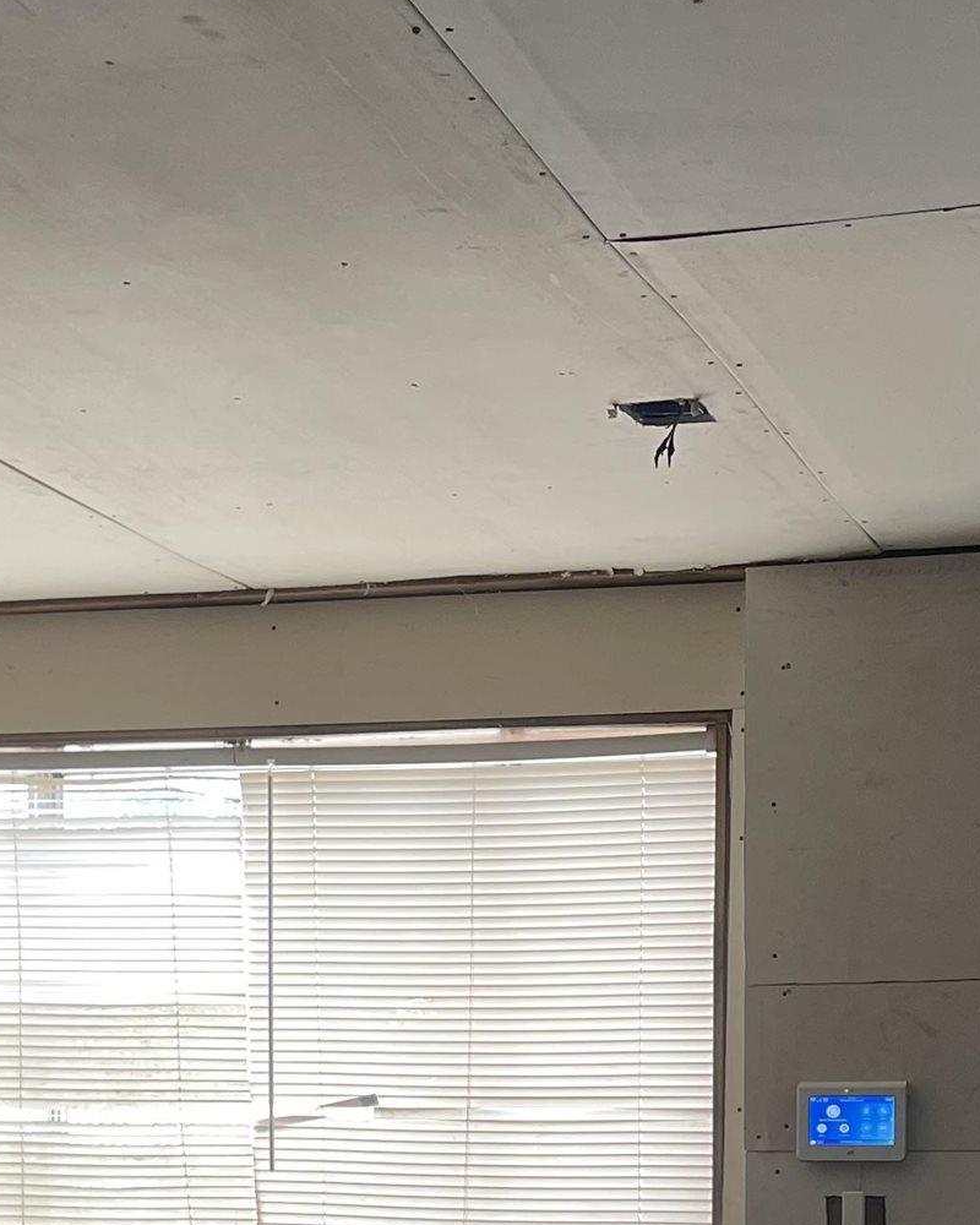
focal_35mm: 75
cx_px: 533
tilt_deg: -4.8
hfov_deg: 20.4
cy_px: 1318
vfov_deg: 23.9
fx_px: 2719
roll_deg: +0.0
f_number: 1.6
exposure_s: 1/40
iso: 125
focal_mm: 5.1
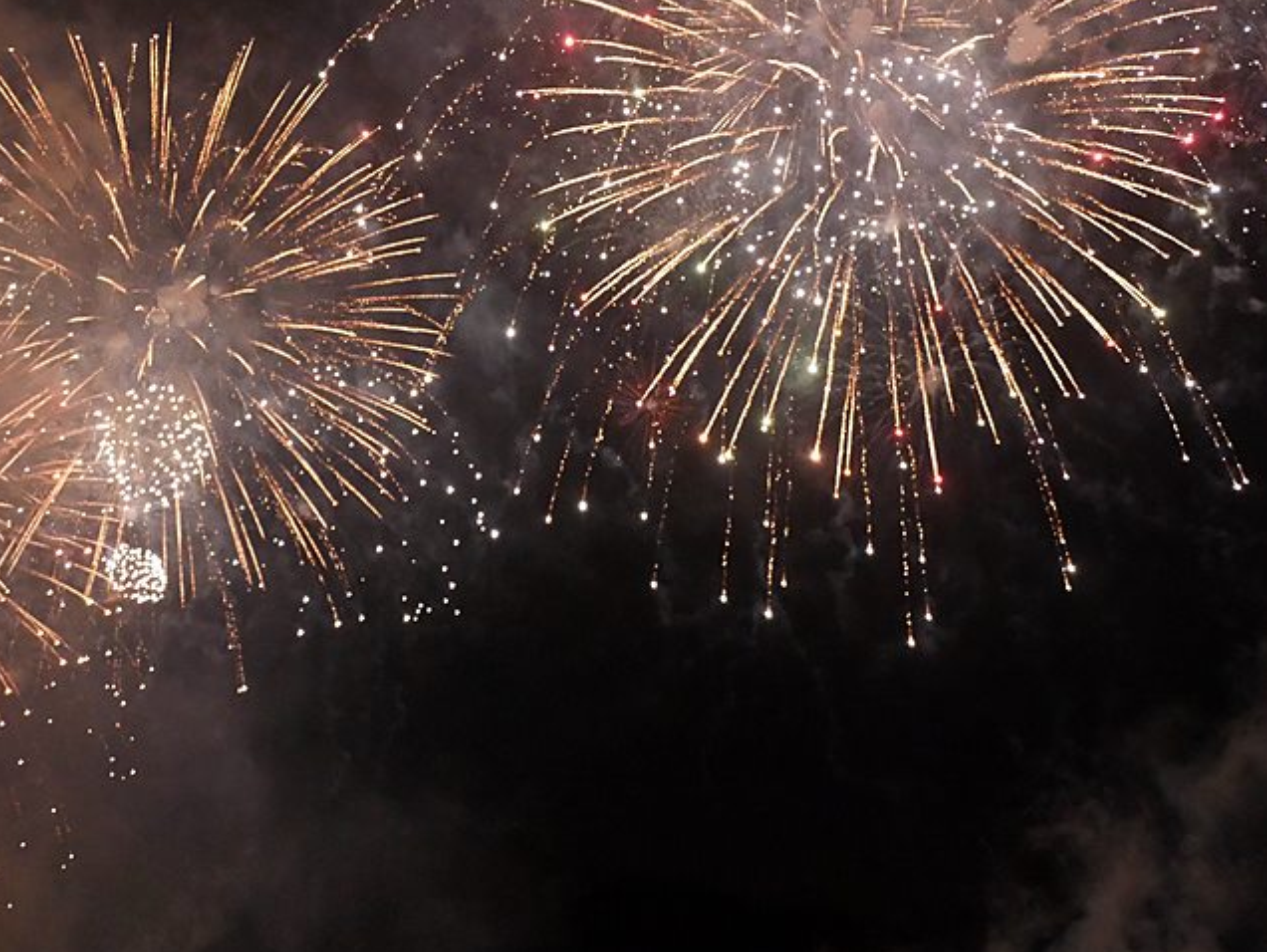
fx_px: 1612
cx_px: 570
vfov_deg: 32.4
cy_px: 260
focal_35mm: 44
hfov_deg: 42.9
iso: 3200
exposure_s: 1/200
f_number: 2.5
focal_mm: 14
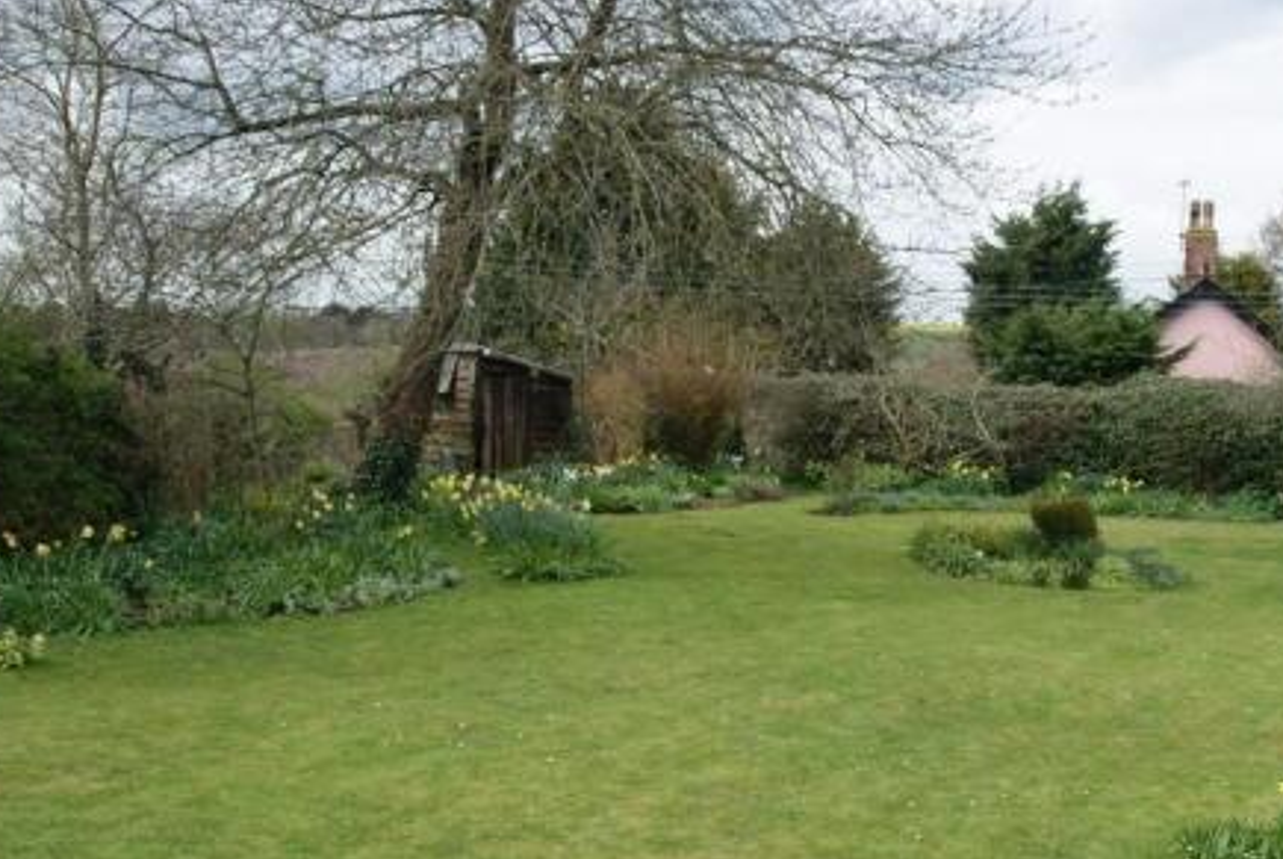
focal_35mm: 45
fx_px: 1605
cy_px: 589
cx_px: 919
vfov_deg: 29.7
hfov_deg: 42.6
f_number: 10
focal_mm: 20
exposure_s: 1/80
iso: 100
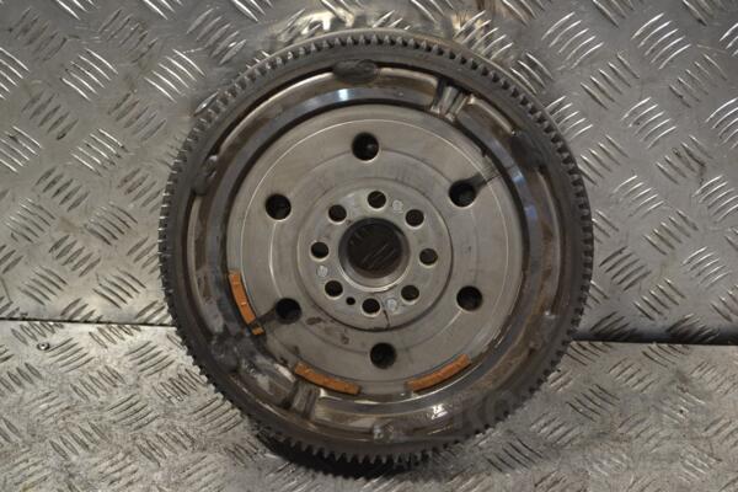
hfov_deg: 33.4
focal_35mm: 60
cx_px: 369
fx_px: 1230
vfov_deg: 22.6
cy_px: 246
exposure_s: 1/80
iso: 400
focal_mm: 40
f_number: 5.3
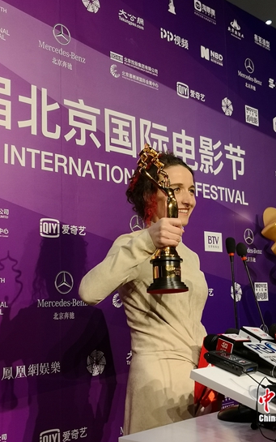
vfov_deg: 43.5
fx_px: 553
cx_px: 166
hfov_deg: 27.9
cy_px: 222
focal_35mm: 46
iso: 50
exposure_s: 1/100
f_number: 1.6
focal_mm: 3.95
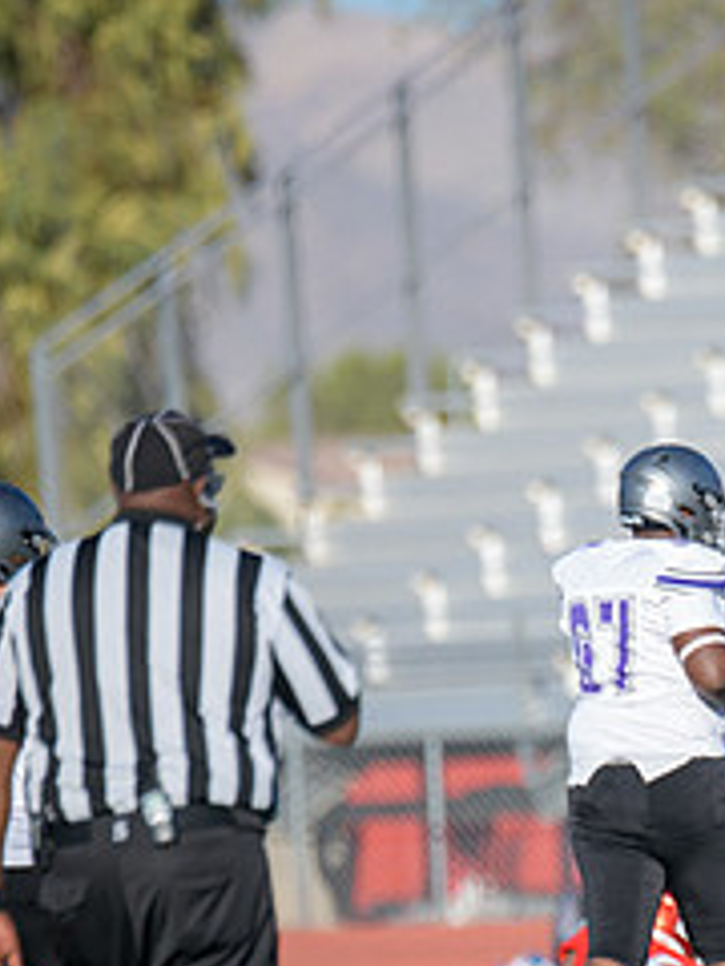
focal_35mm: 697
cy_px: 767
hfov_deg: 2.1
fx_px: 19464
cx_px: 971
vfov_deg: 2.8
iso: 400
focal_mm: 300
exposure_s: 1/4000
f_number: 2.8
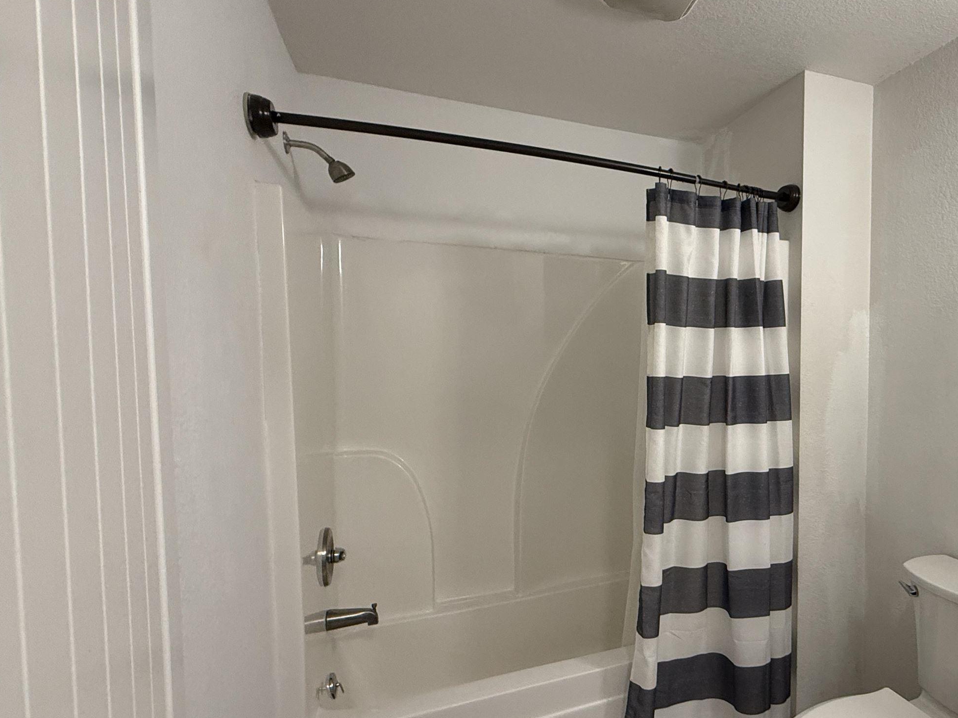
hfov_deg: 69.9
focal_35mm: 22
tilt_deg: -3.0
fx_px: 609
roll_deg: +0.0
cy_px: 386
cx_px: 747
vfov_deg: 61.0
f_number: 2.2
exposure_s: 1/60
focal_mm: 2.22
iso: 320
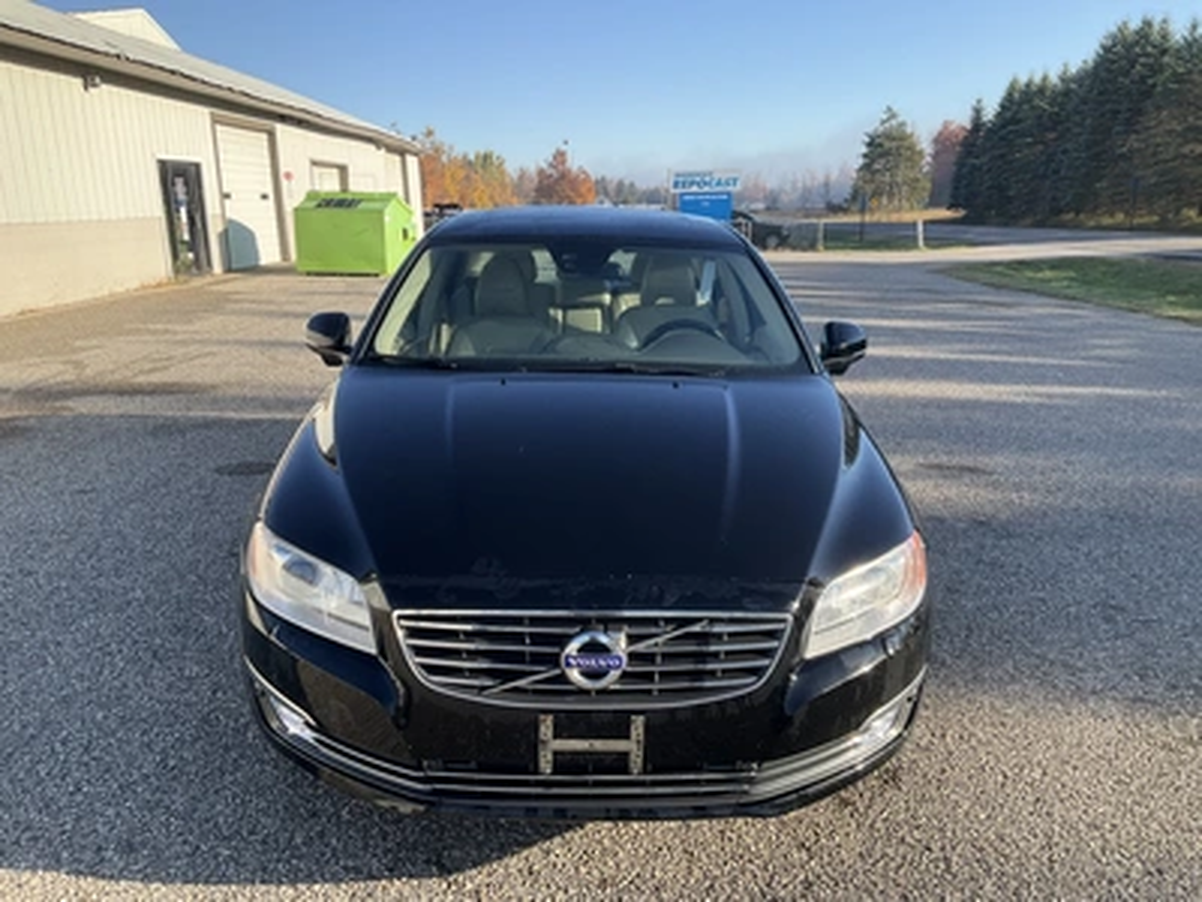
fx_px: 1007
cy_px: 451
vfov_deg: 48.2
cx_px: 601
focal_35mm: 29
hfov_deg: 61.7
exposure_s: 1/674
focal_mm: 3
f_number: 1.8
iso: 25
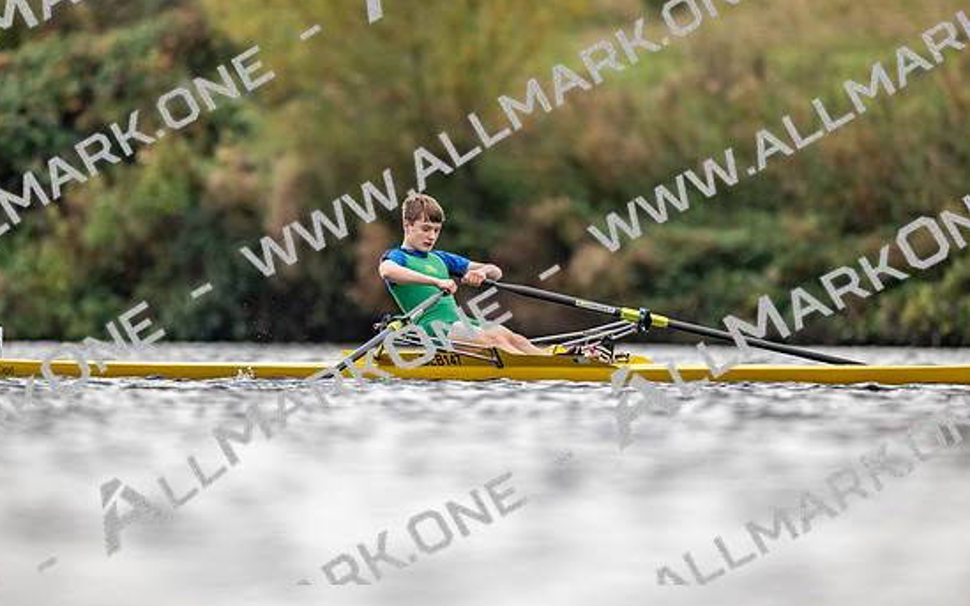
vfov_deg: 2.0
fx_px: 17076
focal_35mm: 646
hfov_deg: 3.3
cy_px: 282
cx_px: 459
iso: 2000
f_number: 4
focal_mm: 600
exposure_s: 1/2500
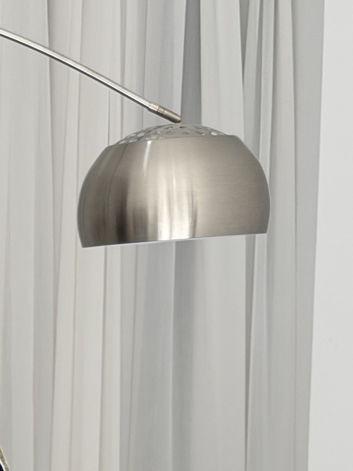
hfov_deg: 10.0
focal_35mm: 145
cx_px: -138
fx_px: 1972
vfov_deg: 13.0
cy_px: 675
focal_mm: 6.76
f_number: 1.78
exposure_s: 1/400
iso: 64
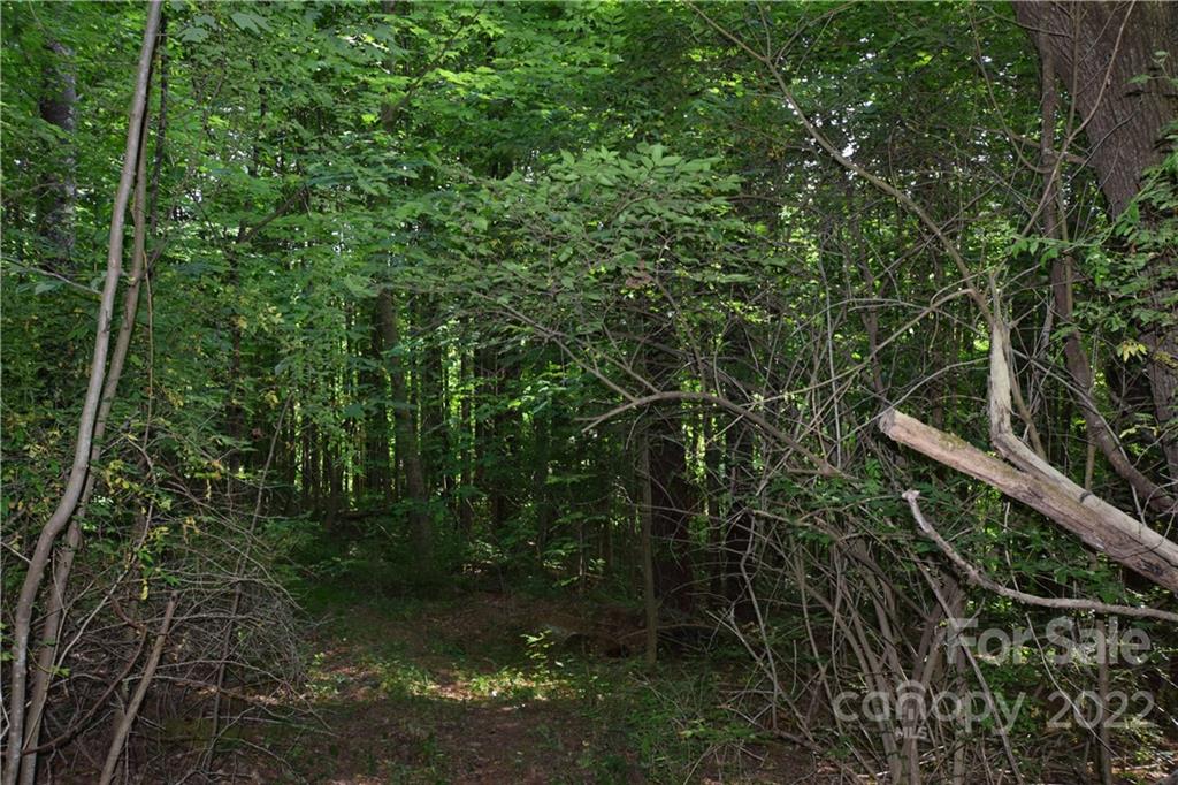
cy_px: 392
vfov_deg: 36.8
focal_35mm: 36
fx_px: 1178
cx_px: 589
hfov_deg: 53.1
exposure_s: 1/125
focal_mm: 24
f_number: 5.6
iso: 560
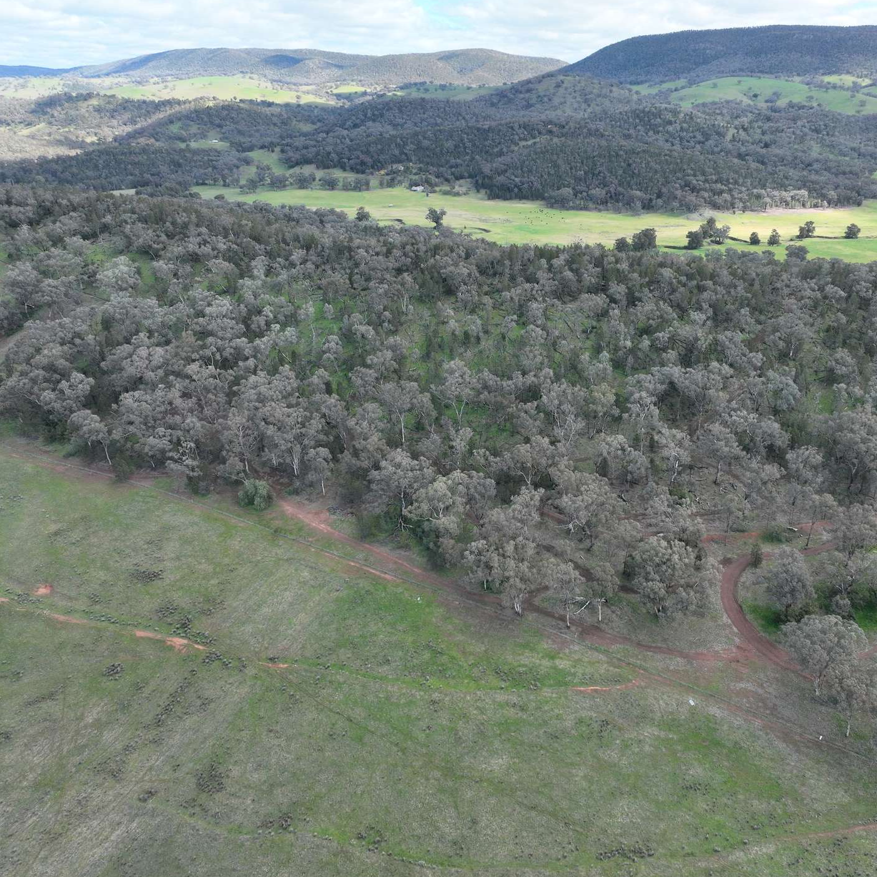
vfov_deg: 55.6
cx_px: 518
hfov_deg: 55.3
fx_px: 831
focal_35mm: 29
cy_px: 433
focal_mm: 12.29
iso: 350
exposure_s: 1/1250
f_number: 2.8
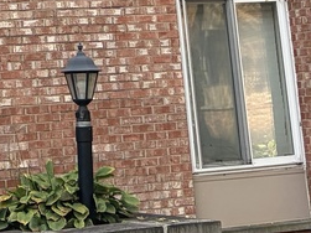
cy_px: -341
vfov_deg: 8.9
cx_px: 26
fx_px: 1338
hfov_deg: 13.1
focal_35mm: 149
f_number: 1.6
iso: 64
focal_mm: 5.96
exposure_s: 1/810
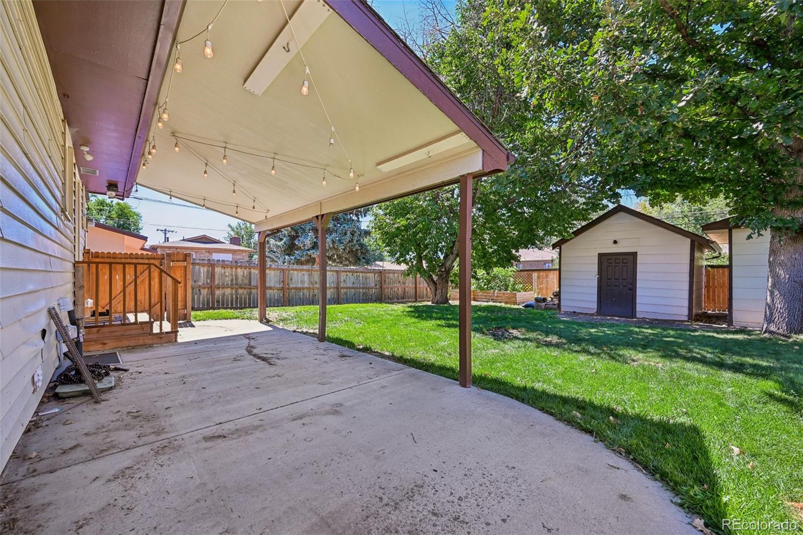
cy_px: 268
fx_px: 312
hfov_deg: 104.3
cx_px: 402
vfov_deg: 81.2
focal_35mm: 14
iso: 64
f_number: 9
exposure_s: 1/25
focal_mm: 14
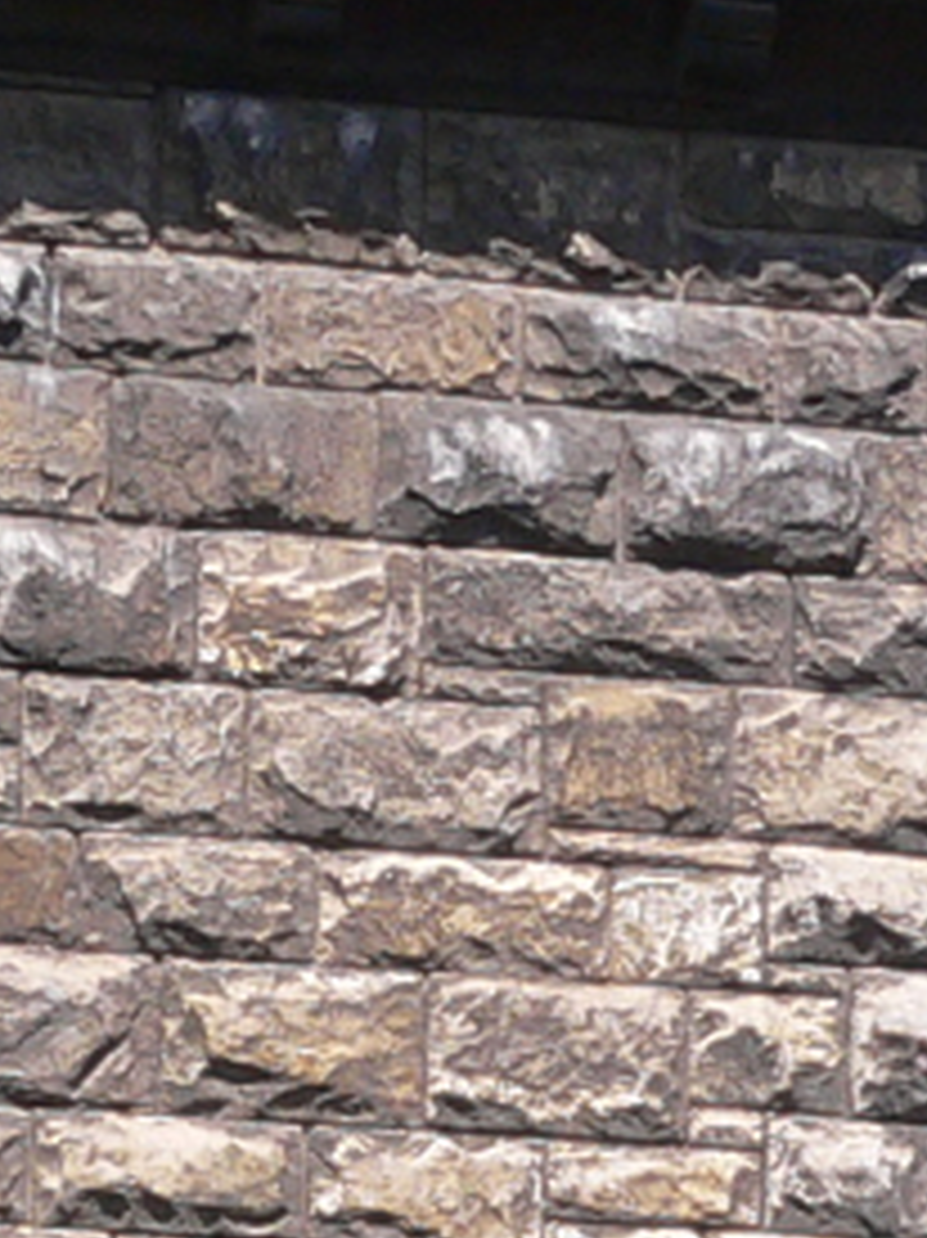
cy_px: 1328
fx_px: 7290
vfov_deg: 9.6
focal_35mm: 204
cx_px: 567
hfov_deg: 7.3
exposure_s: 1/250
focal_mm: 5.8
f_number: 5.6
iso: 80
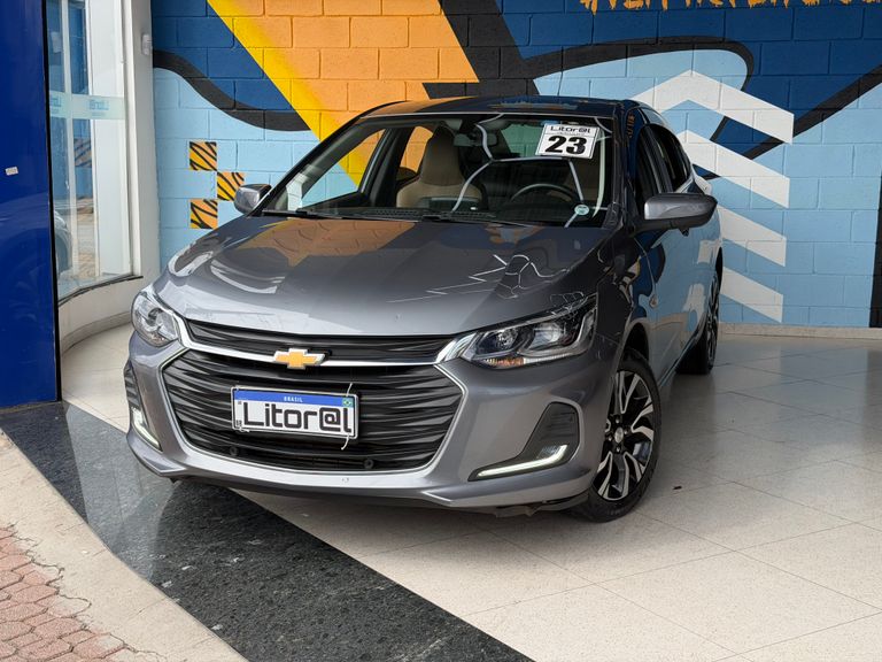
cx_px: 441
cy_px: 331
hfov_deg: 39.7
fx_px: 1223
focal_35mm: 48
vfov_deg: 30.3
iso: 80
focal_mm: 6.76
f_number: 1.78
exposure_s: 1/1931
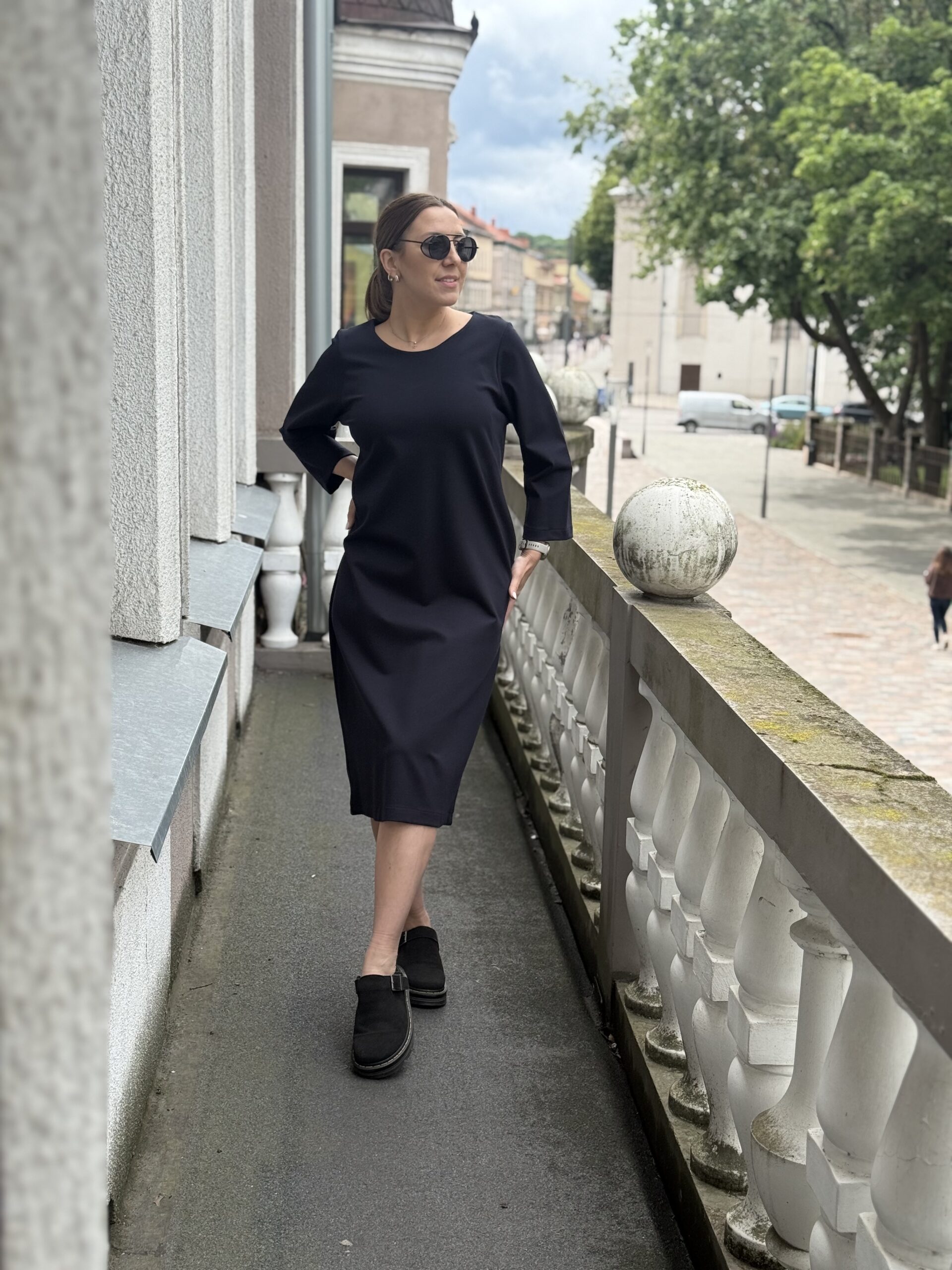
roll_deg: -1.8
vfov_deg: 39.7
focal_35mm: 48
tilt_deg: -10.5
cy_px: 635
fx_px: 1760
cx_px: 476
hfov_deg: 30.3
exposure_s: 1/1429
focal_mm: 6.76
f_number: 1.78
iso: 64
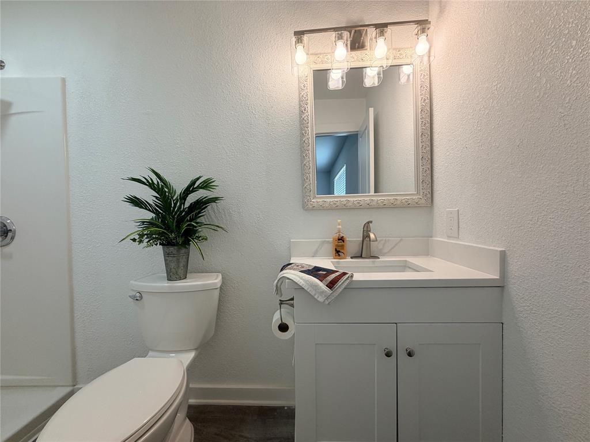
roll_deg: +1.5
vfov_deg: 85.7
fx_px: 239
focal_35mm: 14
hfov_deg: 102.1
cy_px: 221
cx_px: 295
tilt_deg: -2.3
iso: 160
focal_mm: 2.22
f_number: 2.2
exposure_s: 1/120
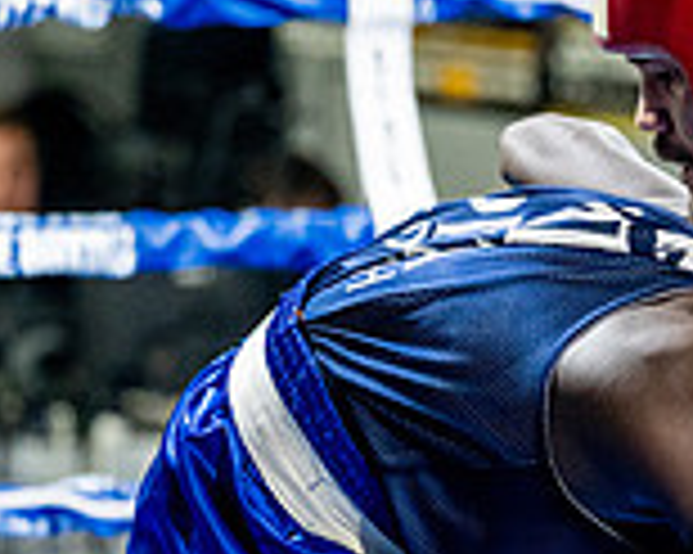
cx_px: 860
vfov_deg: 5.5
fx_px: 5719
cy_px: 502
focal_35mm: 279
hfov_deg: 6.9
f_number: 2
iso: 6400
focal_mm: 79
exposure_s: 1/1000
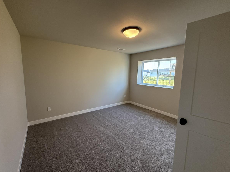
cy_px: 86
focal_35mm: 15
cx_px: 109
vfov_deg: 81.7
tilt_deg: -7.1
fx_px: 100
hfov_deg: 98.1
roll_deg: -1.6
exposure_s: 1/120
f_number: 2.2
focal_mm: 2.22
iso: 200
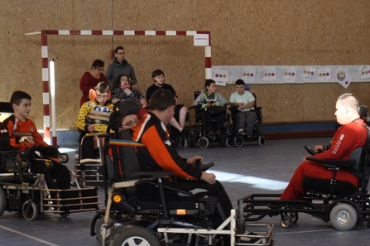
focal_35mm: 129
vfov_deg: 10.6
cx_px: 352
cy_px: 198
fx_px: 1324
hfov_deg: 15.7
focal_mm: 24
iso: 400
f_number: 5.6
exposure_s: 1/125
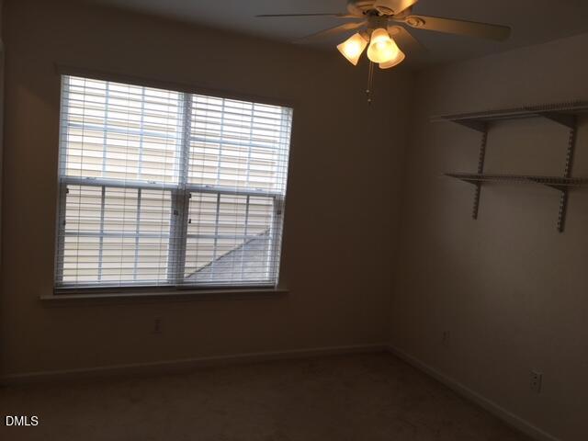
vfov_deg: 48.2
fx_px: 493
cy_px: 220
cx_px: 294
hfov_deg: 61.7
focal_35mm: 29
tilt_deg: -5.8
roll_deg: -5.0
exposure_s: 1/100
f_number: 2.2
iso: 25
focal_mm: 4.15
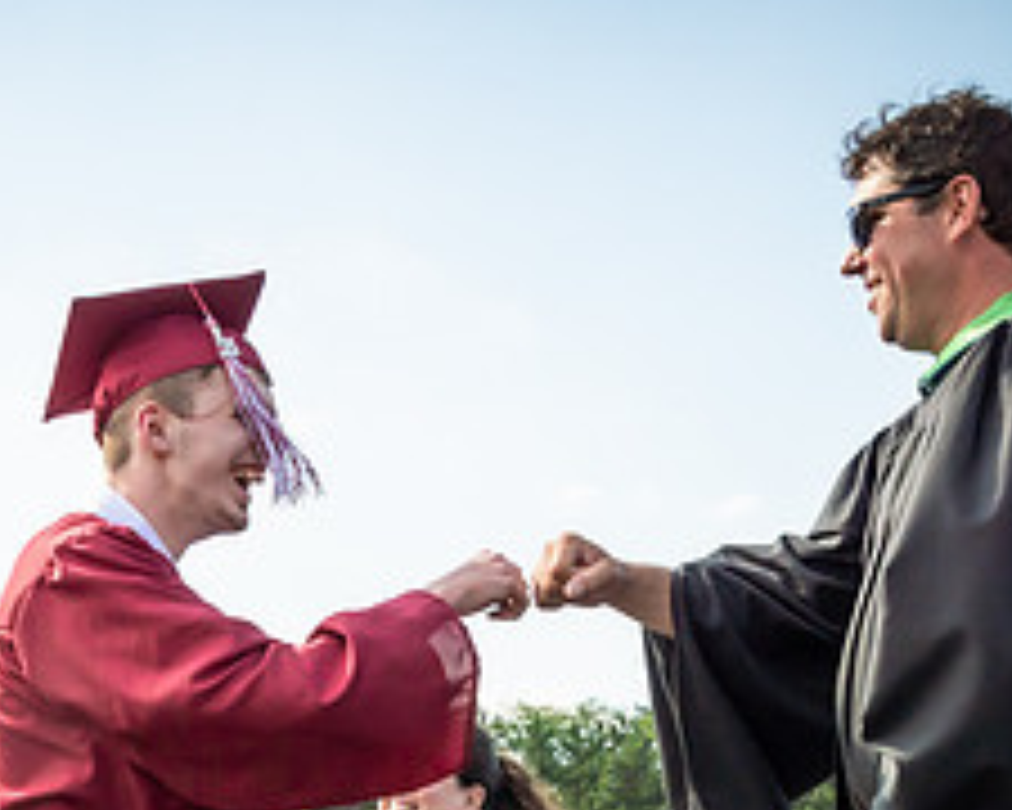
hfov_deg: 26.3
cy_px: 932
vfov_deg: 20.1
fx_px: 2156
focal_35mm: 72
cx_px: 344
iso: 200
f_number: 7.1
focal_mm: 17
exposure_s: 1/800
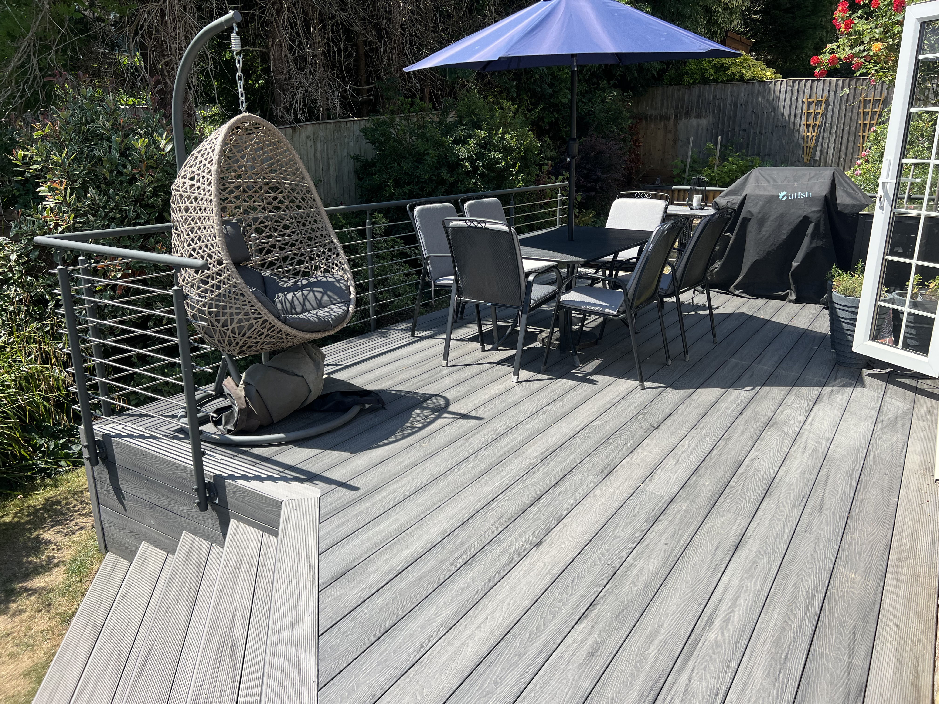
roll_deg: +1.0
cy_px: 352
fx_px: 705
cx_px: 470
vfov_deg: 53.1
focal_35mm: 26
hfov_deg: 67.3
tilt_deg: -16.5
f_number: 1.5
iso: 50
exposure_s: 1/2353
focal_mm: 5.7
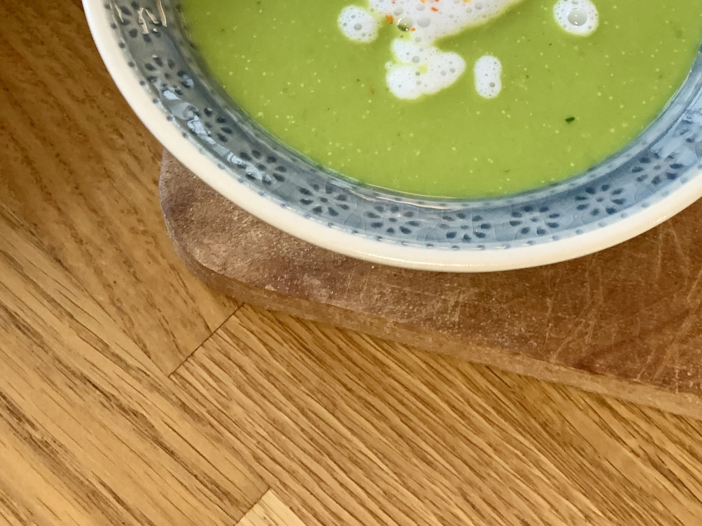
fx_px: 1156
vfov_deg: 24.1
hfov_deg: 33.7
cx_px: 412
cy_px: -44
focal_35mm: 57
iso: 250
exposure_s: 1/50
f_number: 1.8
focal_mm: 4.25
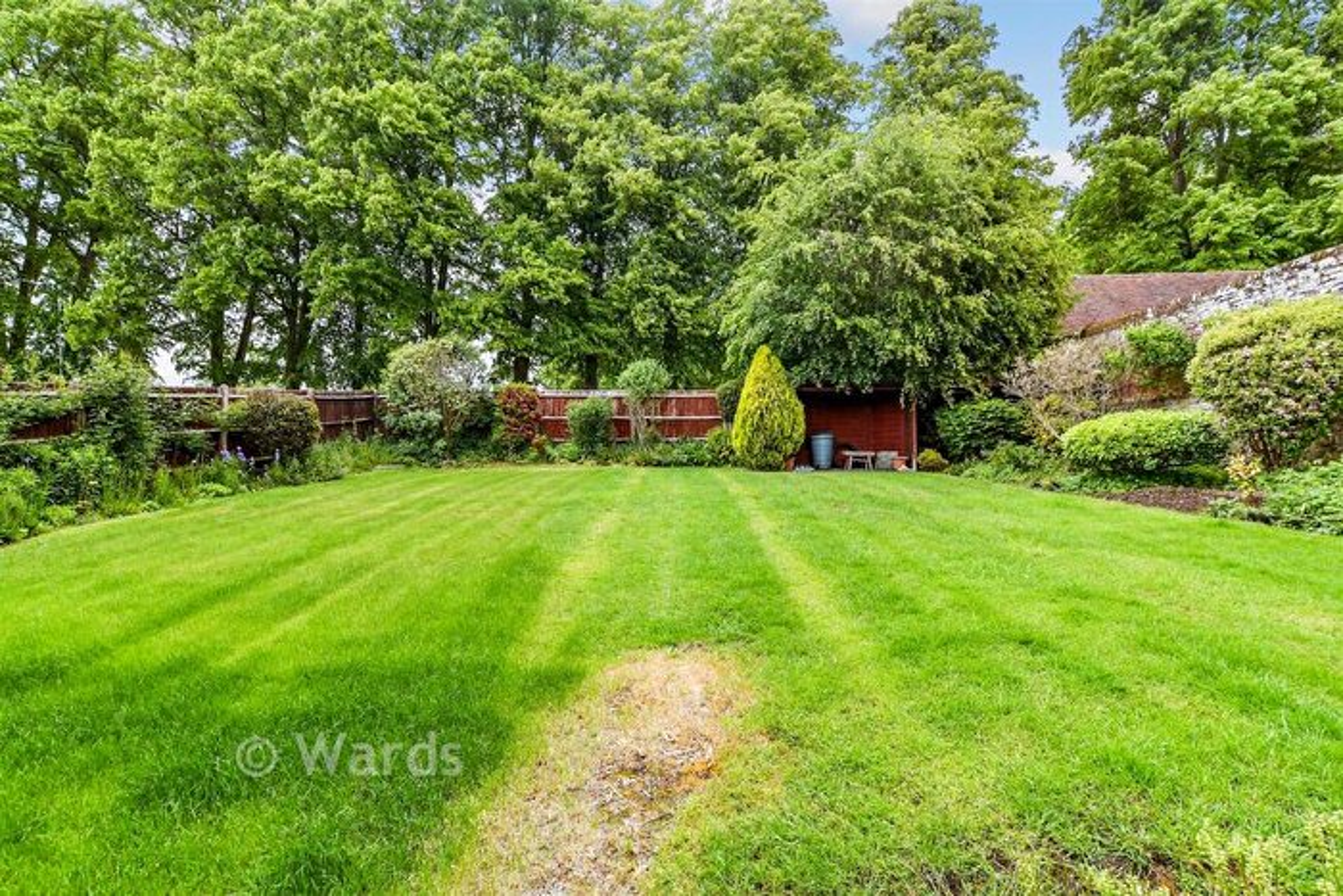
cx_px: 672
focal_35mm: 15
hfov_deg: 100.4
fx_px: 560
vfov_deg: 77.4
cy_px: 448
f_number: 8
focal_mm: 10
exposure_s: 1/200
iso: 320
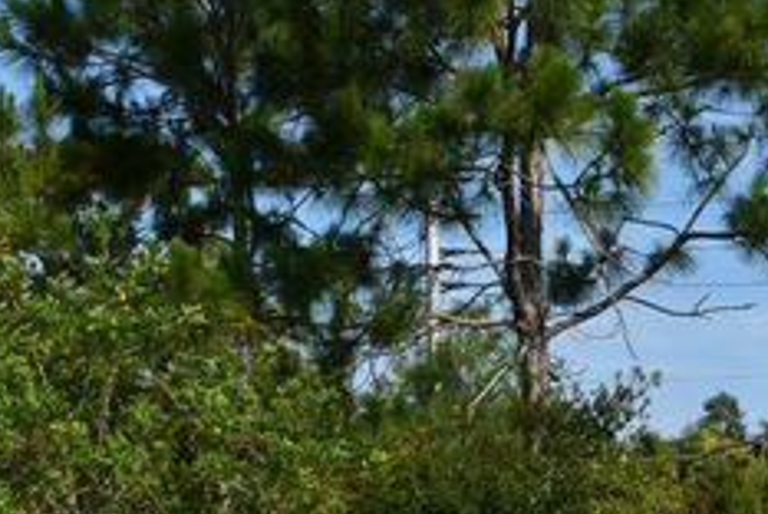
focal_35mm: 143
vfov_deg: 9.5
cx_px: 857
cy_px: 534
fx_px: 3054
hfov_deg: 14.0
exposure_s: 1/320
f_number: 9
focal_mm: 26
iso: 100
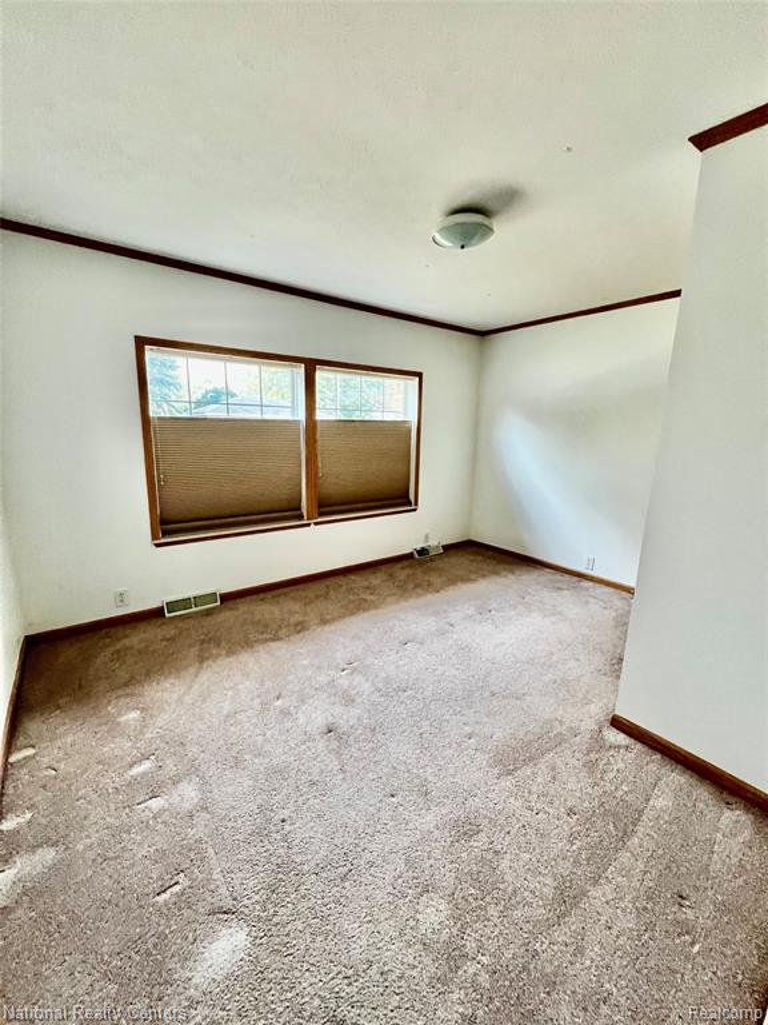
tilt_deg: -12.1
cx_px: 384
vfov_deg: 106.2
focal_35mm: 13
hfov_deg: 89.9
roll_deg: -0.9
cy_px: 512
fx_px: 385
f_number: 1.8
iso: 250
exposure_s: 1/92
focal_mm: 1.57
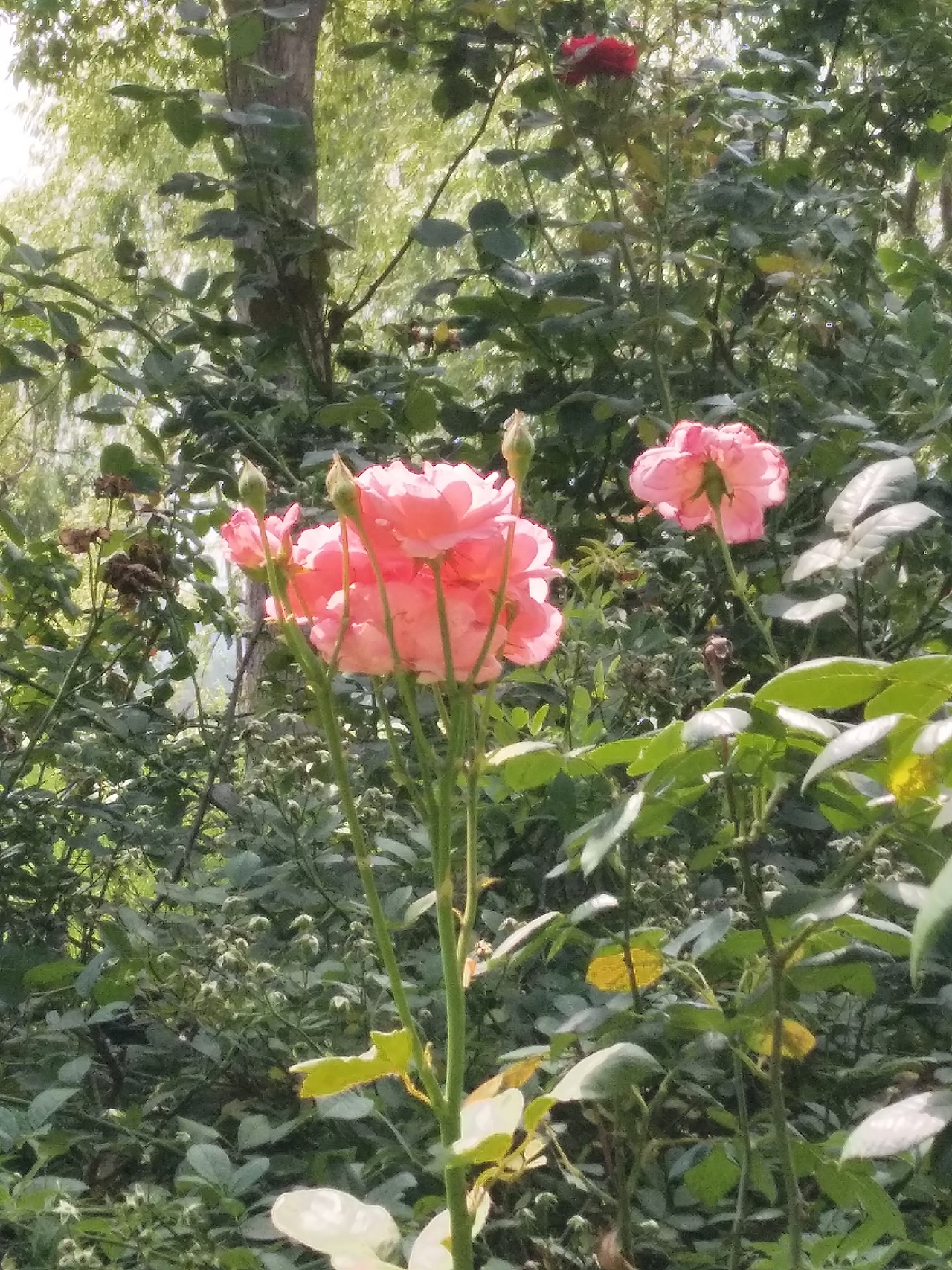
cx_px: 476
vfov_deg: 44.8
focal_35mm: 42
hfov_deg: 34.3
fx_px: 1540
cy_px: 635
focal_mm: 3.88
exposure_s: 1/1062
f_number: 2
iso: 125
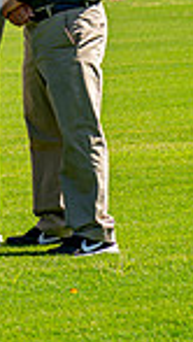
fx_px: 3565
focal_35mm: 393
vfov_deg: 5.5
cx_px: -461
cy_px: -106
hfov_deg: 3.0
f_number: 4.5
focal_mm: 85
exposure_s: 1/640
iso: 125
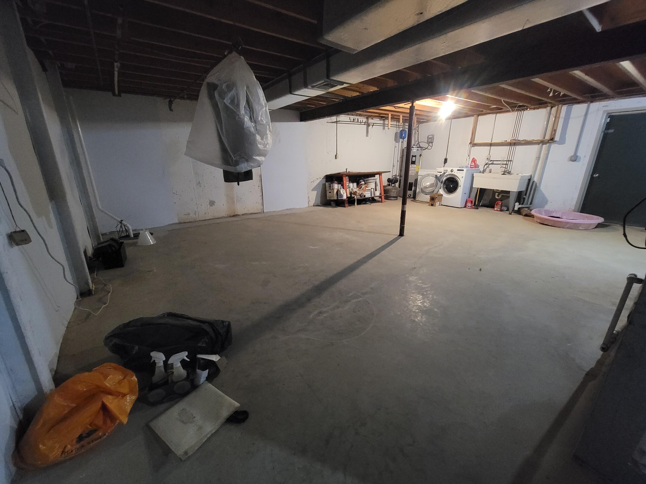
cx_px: 323
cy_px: 242
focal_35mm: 13
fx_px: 243
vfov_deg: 89.9
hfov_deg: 106.2
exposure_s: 1/24
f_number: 2.2
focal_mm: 2.2
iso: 1250
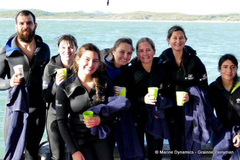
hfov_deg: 40.3
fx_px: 327
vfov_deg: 27.5
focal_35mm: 49
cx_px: 120
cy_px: 80
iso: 125
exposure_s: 1/250
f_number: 3.3
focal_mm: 17.83
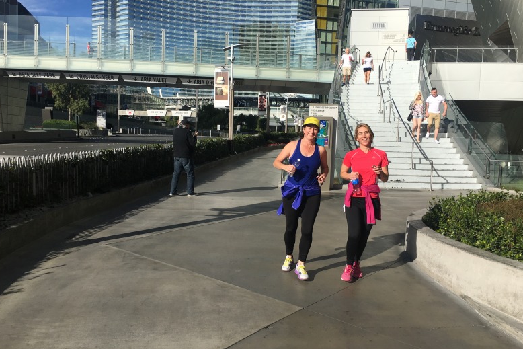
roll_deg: -3.1
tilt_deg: -3.1
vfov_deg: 42.3
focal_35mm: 31
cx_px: 259
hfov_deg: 60.3
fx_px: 450
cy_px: 169
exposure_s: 1/2331
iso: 25
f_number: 2.2
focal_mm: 4.15
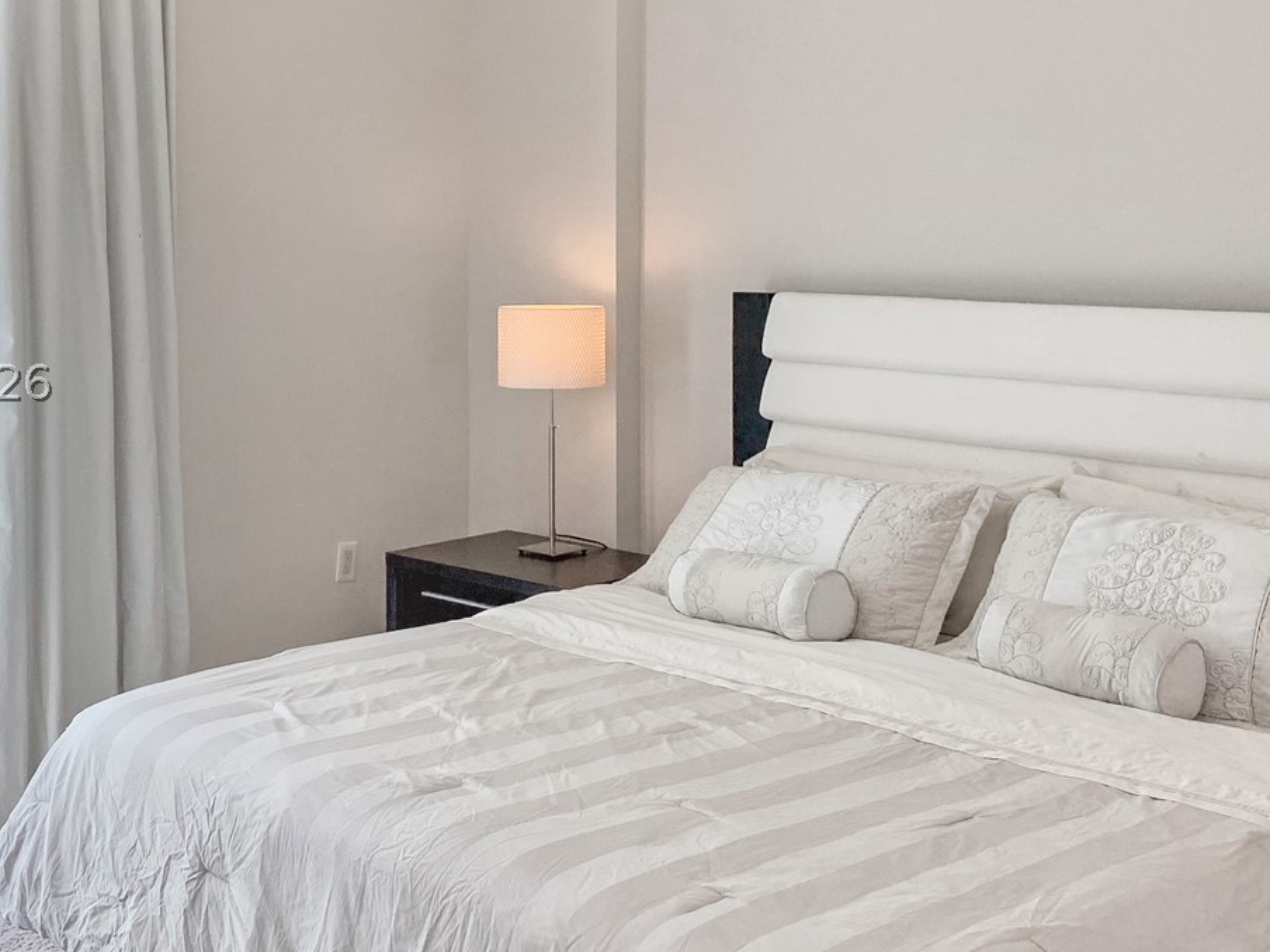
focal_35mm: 46
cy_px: 382
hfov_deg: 41.0
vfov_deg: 31.4
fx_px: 1688
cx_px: 482
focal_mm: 4.25
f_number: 1.8
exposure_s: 1/340
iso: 25
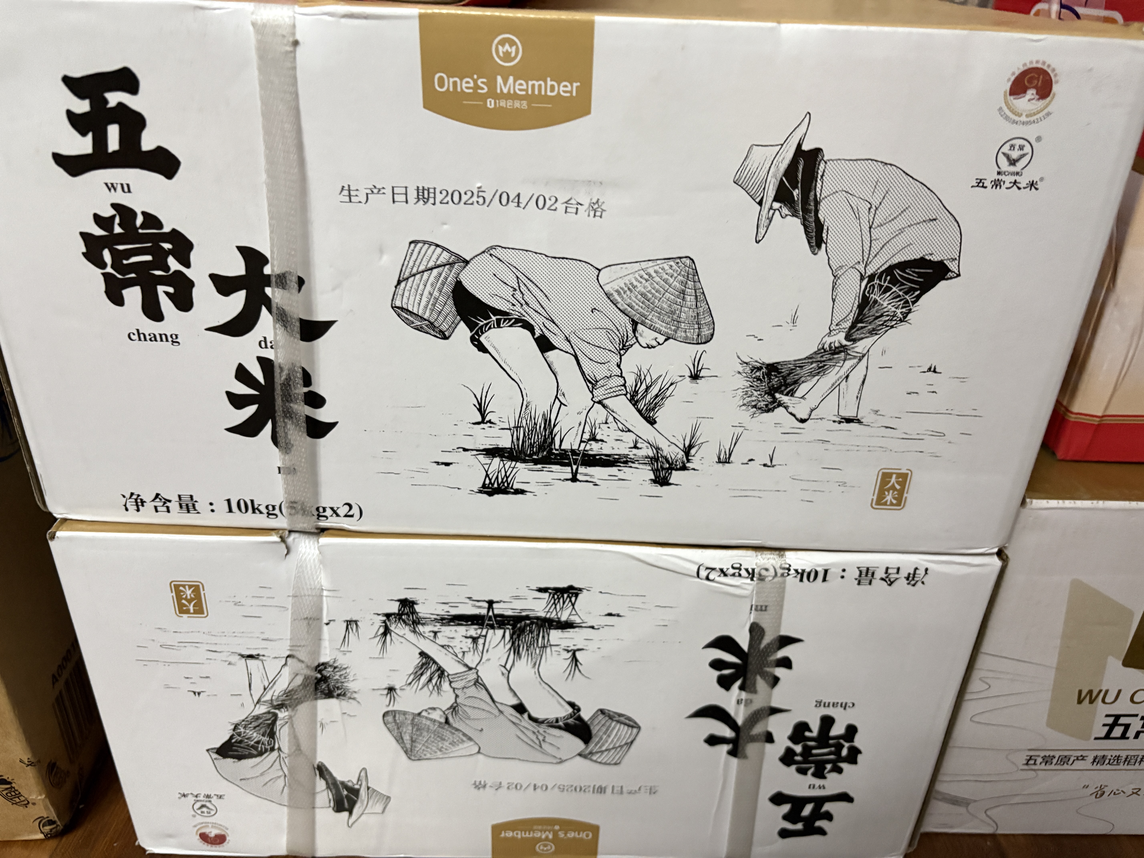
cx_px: 572
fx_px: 859
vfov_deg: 53.1
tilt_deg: -28.7
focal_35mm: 26
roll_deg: -1.4
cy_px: 429
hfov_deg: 67.3
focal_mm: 5.96
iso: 640
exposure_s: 1/40
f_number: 1.6
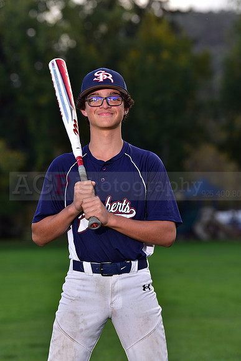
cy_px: 180
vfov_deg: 12.8
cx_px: 120
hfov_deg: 8.6
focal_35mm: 160
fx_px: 1606
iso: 200
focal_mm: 160
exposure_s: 1/250
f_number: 5
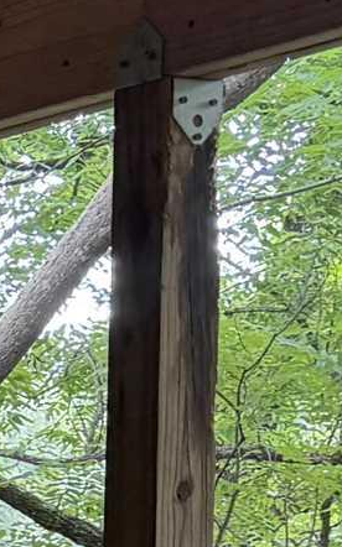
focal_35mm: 177
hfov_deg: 6.3
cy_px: 747
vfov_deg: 11.5
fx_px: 2641
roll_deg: +0.3
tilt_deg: -2.2
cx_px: -964
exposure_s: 1/96
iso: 200
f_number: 1.78
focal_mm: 6.76
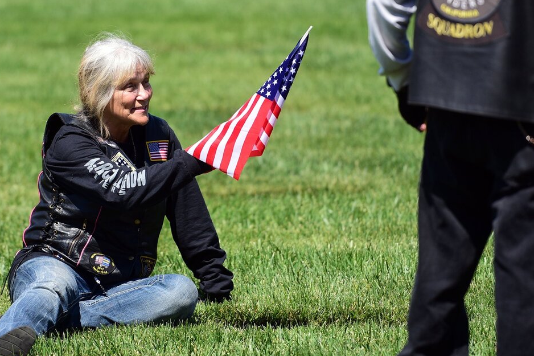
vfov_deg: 5.4
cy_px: 185
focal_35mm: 256
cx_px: 224
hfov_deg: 8.0
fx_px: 3796
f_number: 2.8
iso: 320
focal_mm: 200
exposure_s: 1/4000
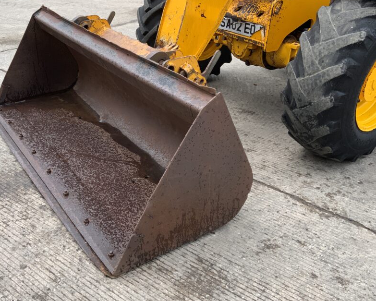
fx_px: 412
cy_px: 139
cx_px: 137
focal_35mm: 37
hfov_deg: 48.5
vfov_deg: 40.1
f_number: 1.8
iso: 16
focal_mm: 3
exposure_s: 1/540
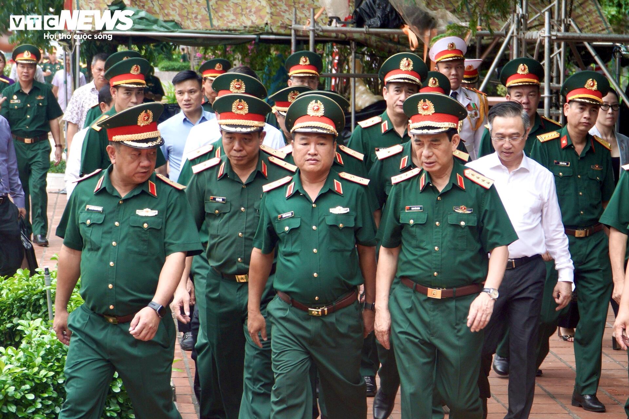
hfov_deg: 29.9
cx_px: 314
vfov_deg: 20.2
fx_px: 1179
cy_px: 210
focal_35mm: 68
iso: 125
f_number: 4
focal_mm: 45
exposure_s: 1/250
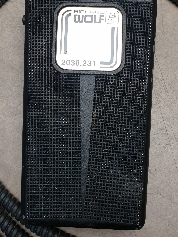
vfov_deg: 43.1
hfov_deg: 33.6
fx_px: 295
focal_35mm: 43
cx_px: 78
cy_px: 75
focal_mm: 4.3
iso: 64
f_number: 2.4
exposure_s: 1/100
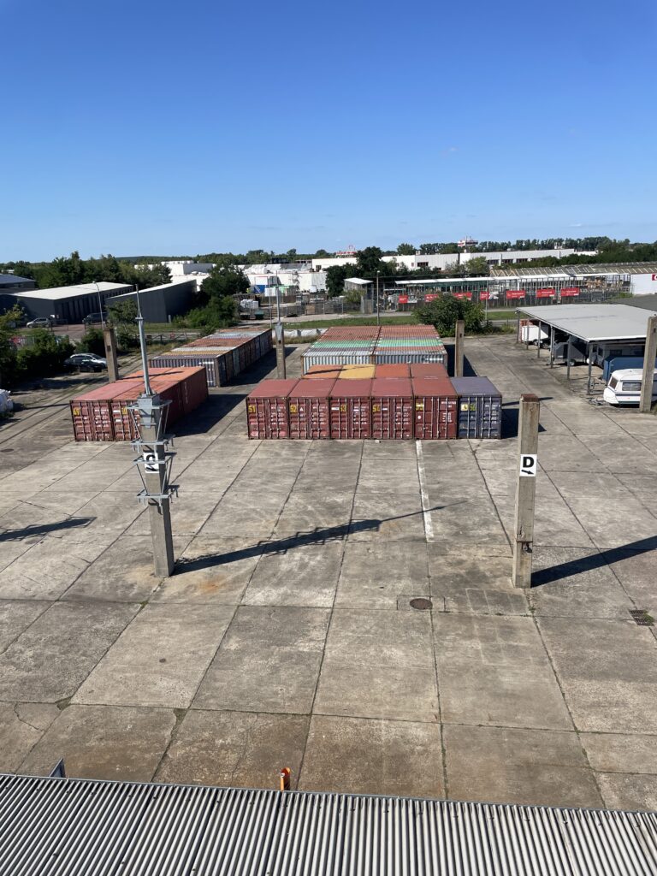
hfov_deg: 53.1
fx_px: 658
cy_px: 438
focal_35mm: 26
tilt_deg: -14.3
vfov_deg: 67.3
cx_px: 328
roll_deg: +2.1
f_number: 1.6
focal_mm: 4.2
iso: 32
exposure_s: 1/4132
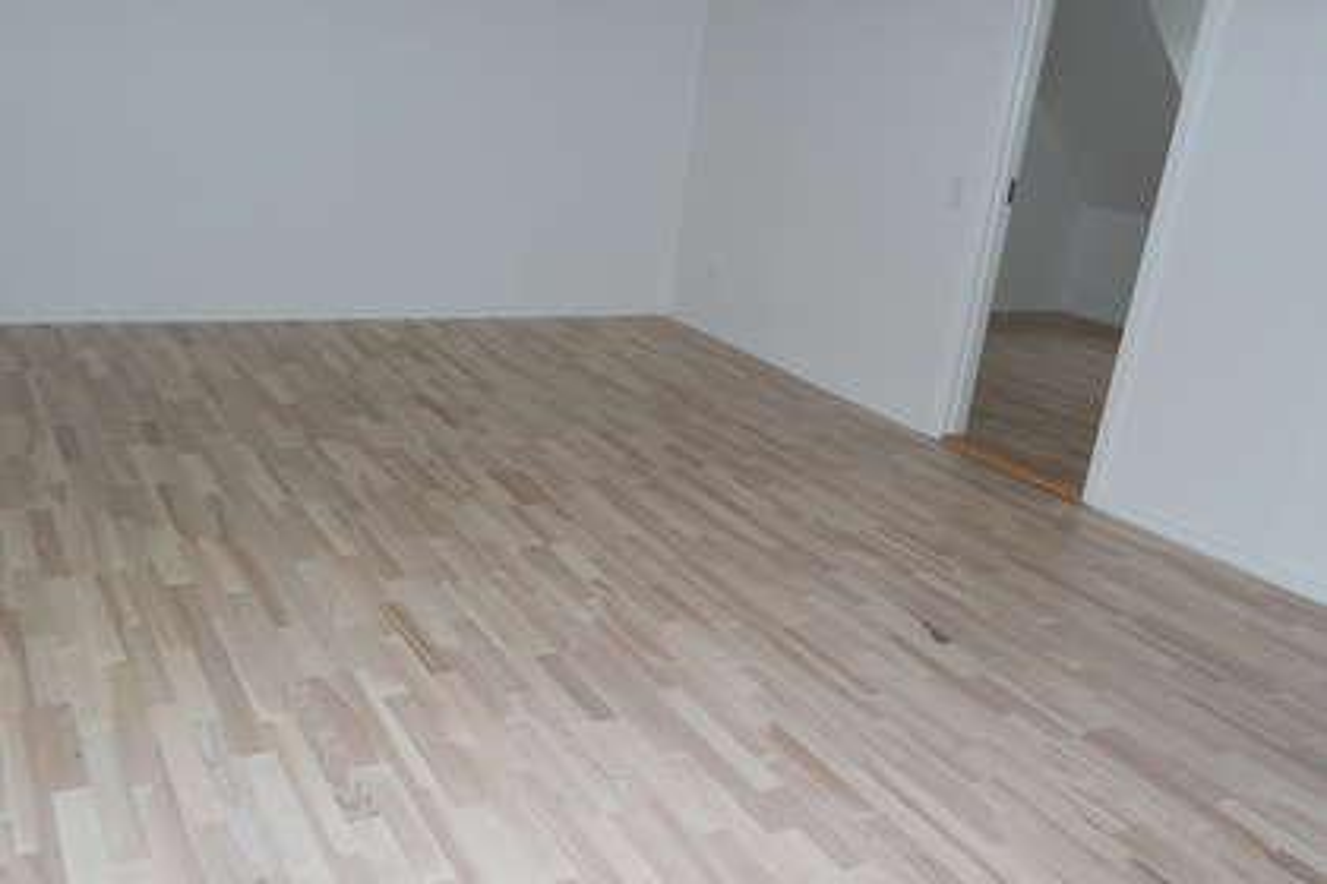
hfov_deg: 61.9
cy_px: 442
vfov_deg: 43.6
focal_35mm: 30
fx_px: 1106
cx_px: 664
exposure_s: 1/40
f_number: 5.6
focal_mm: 20
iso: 400
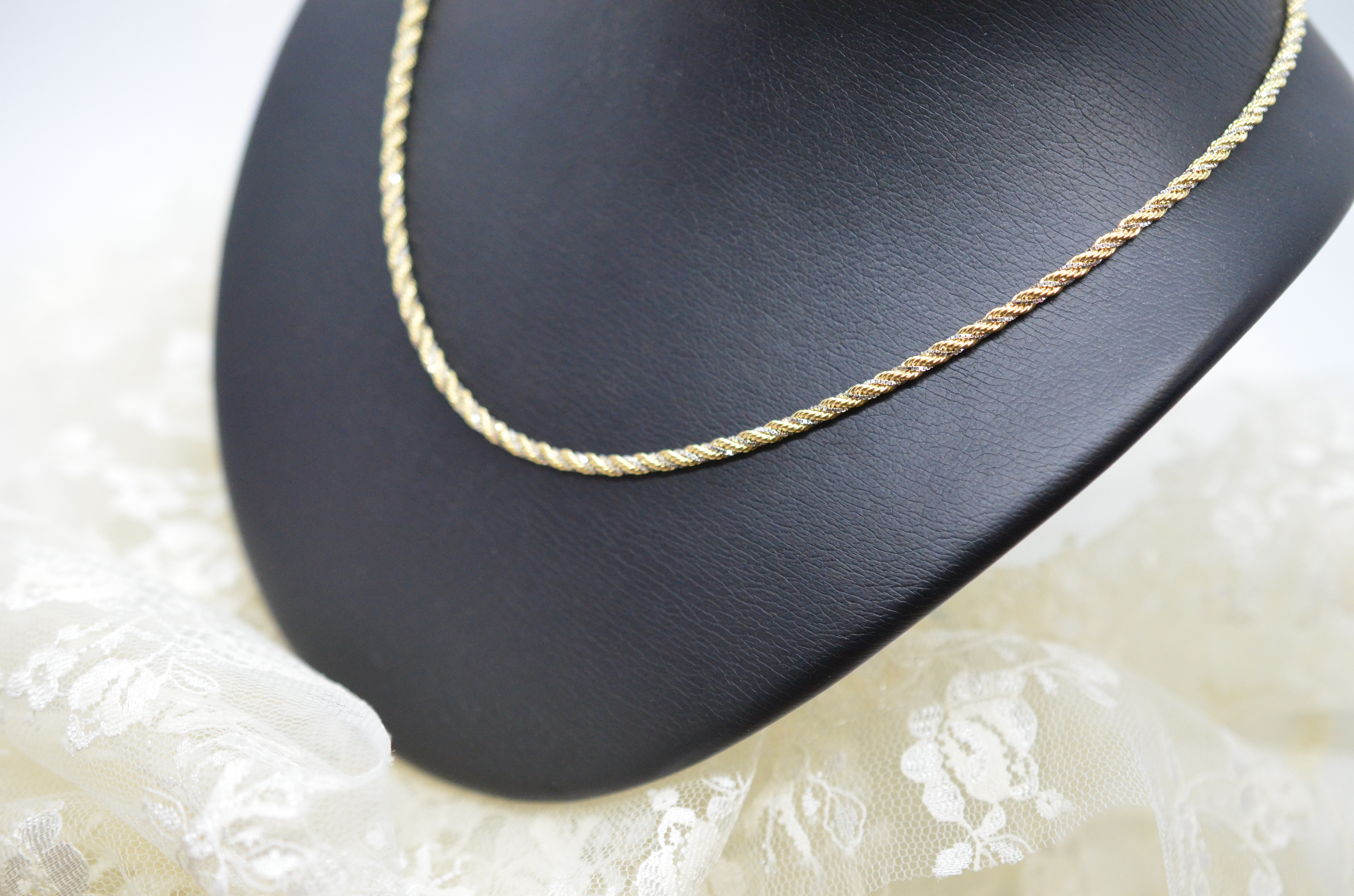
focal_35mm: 60
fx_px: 2252
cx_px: 677
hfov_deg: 33.5
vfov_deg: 22.5
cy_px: 448
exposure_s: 1/1000
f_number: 4
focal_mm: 40
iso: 2500
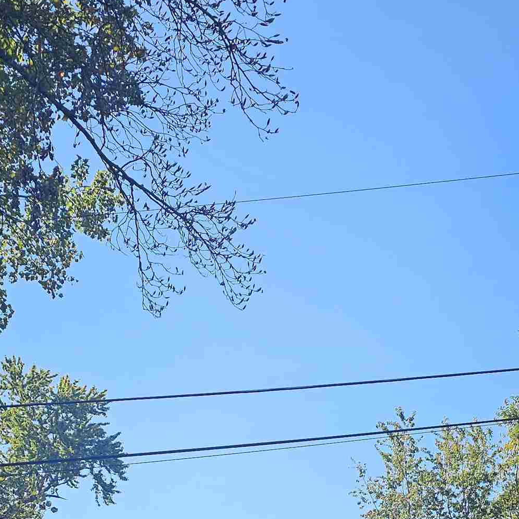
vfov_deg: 25.6
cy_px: 548
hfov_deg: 27.2
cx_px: 309
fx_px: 1069
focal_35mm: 63
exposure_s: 1/457
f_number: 1.7
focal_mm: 6.3
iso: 10
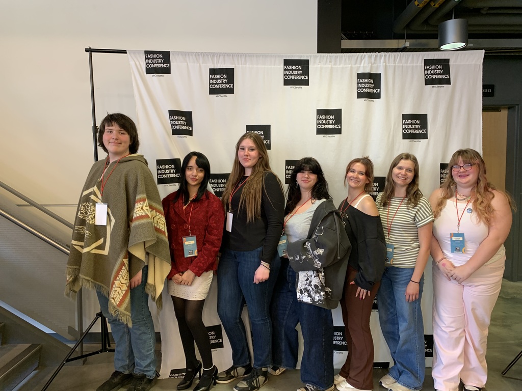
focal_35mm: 26
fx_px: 392
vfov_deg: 53.1
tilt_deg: -4.9
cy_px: 196
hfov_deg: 67.3
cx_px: 261
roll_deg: -0.1
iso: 160
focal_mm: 4.25
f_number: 1.8
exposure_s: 1/60
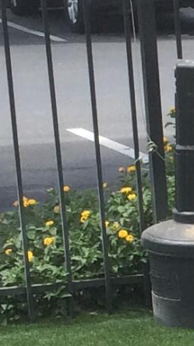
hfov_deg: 5.2
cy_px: 426
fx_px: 1958
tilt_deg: -15.2
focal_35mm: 214
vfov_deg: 9.9
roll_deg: +0.1
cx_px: 666
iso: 32
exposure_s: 1/933
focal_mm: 4.15
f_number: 2.2
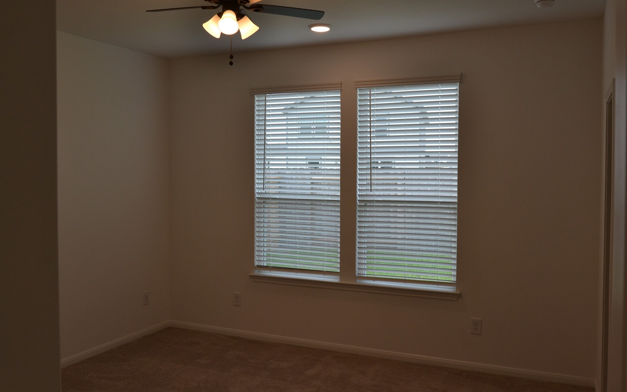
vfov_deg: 40.6
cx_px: 315
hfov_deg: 61.2
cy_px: 182
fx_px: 530
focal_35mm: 31
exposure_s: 1/125
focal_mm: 20
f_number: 5.6
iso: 280
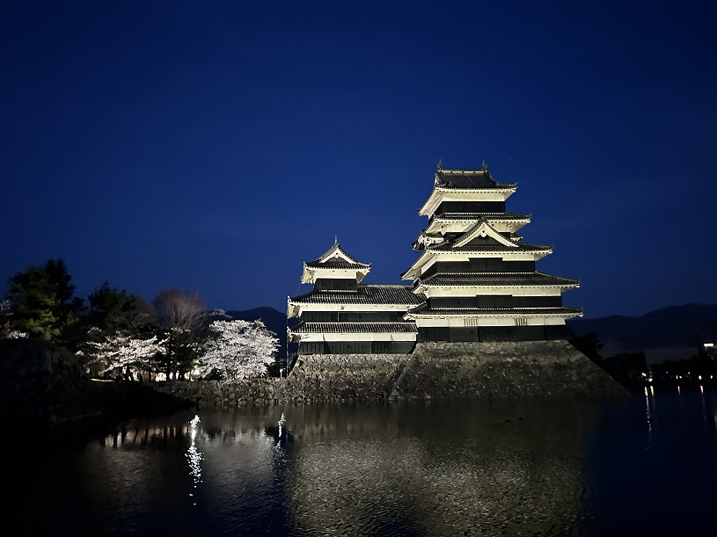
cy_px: 268
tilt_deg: +13.6
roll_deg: +2.6
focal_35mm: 26
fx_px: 538
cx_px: 358
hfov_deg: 67.3
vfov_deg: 53.1
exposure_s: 1/24
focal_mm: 5.7
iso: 1000
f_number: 1.5
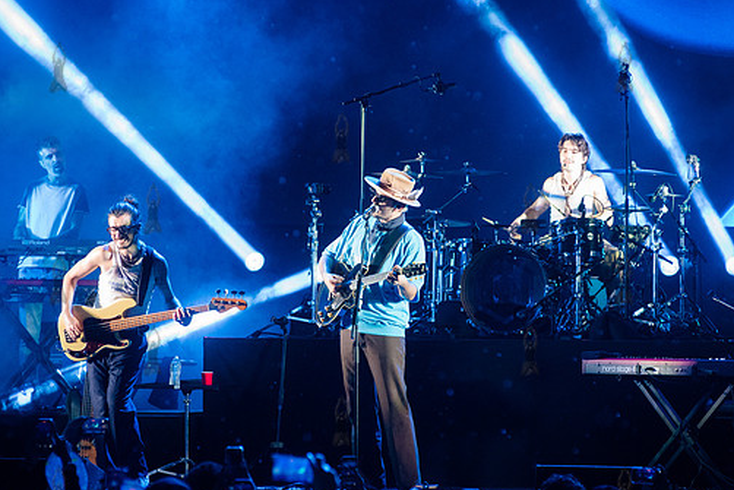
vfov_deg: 6.3
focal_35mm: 218
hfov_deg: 9.4
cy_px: 279
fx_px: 4446
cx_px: 336
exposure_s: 1/800
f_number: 4.5
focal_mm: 185
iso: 6400
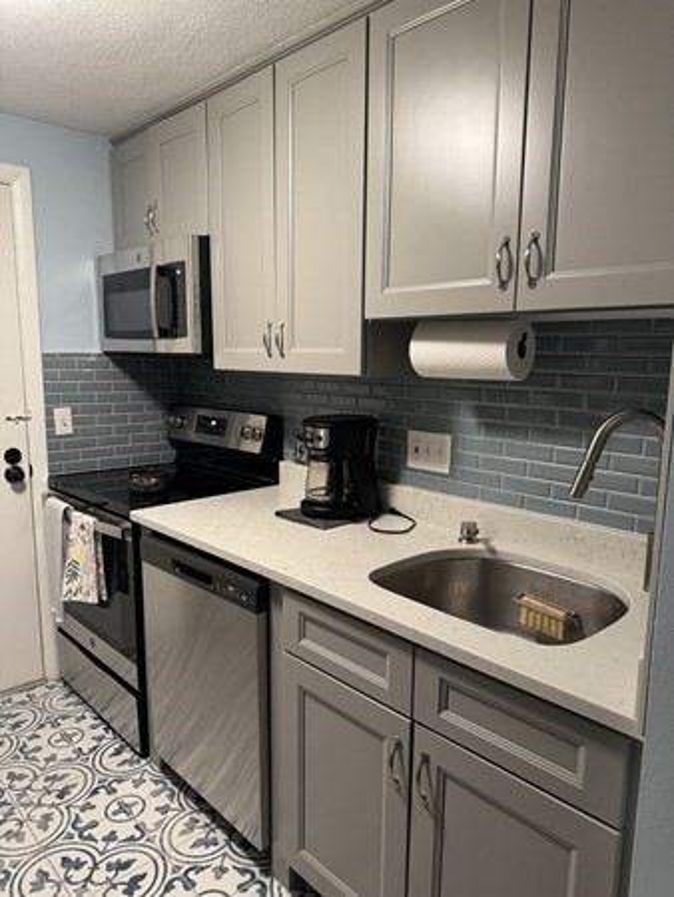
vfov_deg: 71.6
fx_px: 622
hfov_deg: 56.9
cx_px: 337
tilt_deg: -9.7
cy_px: 448
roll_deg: +0.8
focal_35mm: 24
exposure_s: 1/60
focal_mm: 6.76
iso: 400
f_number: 1.78
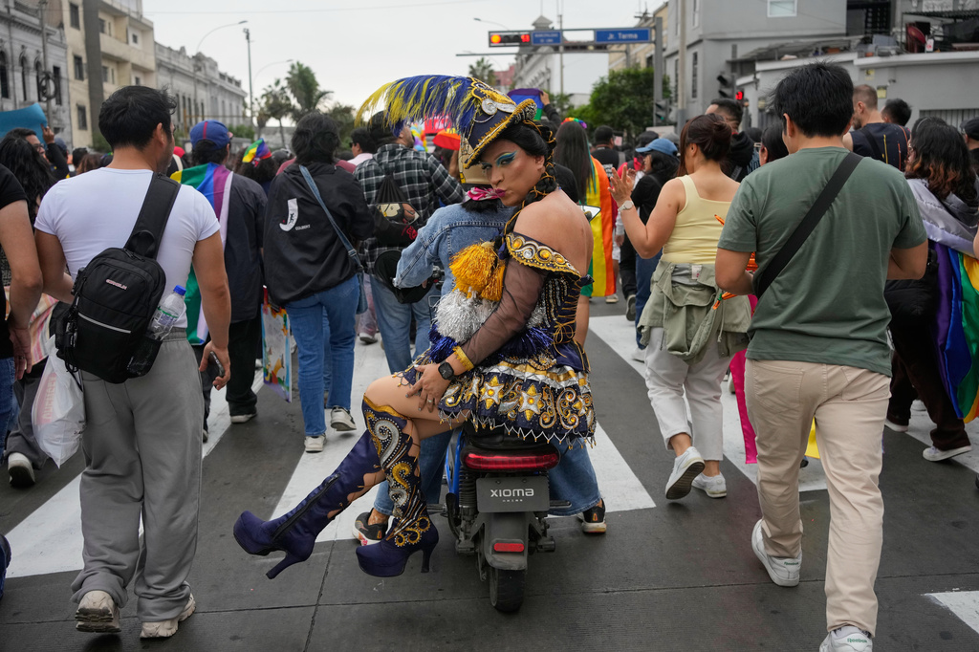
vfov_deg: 37.8
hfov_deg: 54.4
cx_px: 490
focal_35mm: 35
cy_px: 326
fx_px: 951
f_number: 4.5
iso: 800
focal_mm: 35
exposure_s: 1/800
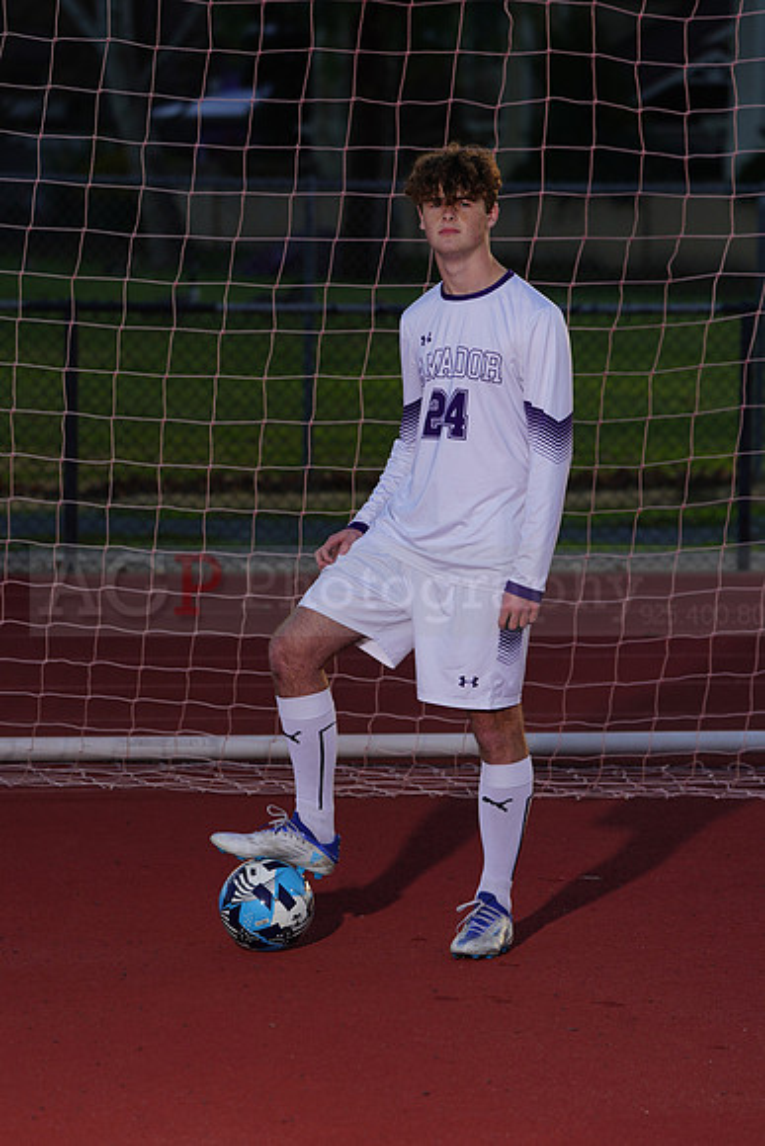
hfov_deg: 7.3
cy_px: 573
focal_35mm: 189
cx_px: 382
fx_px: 6020
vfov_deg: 10.9
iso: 200
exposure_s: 1/200
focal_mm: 189
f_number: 6.3
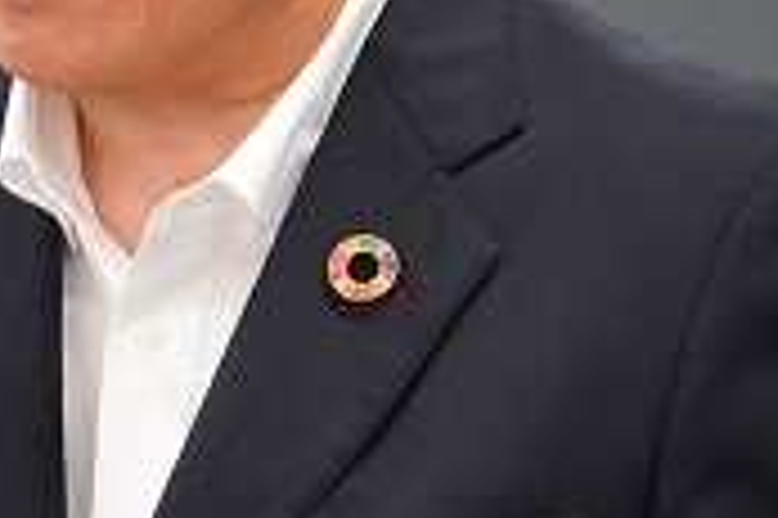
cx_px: -130
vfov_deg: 1.9
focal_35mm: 719
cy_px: 239
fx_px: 15523
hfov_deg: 2.9
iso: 6400
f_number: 7.1
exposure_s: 1/160
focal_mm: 207
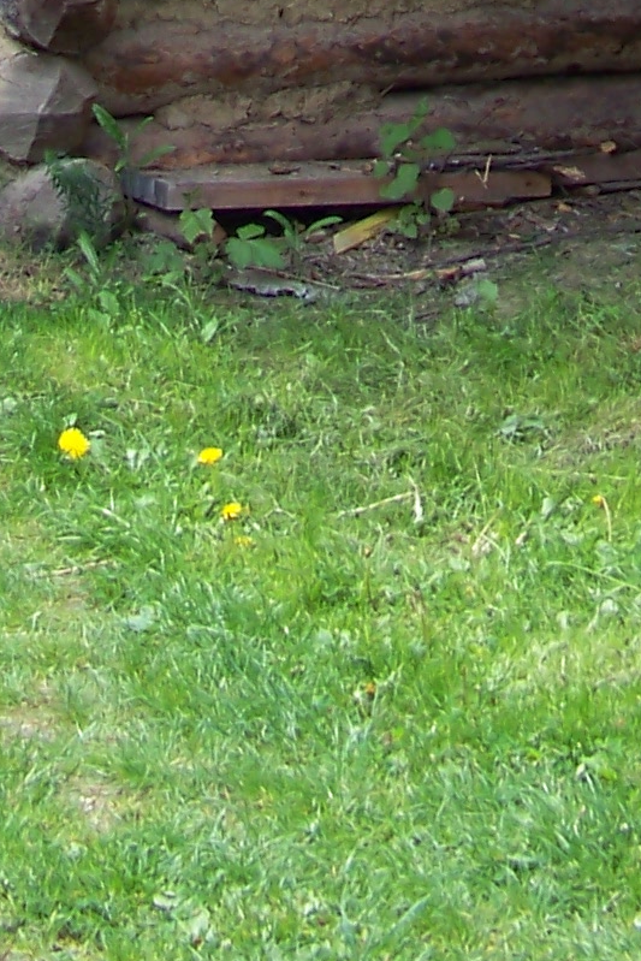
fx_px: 4084
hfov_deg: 9.0
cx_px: 375
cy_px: -971
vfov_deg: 11.9
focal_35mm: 153
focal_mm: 5.85
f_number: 2.8
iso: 64
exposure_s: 1/200
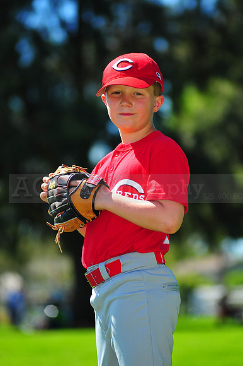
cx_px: 122
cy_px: 183
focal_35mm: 180
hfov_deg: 7.6
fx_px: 1825
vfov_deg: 11.4
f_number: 4.5
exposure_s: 1/800
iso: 200
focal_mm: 180
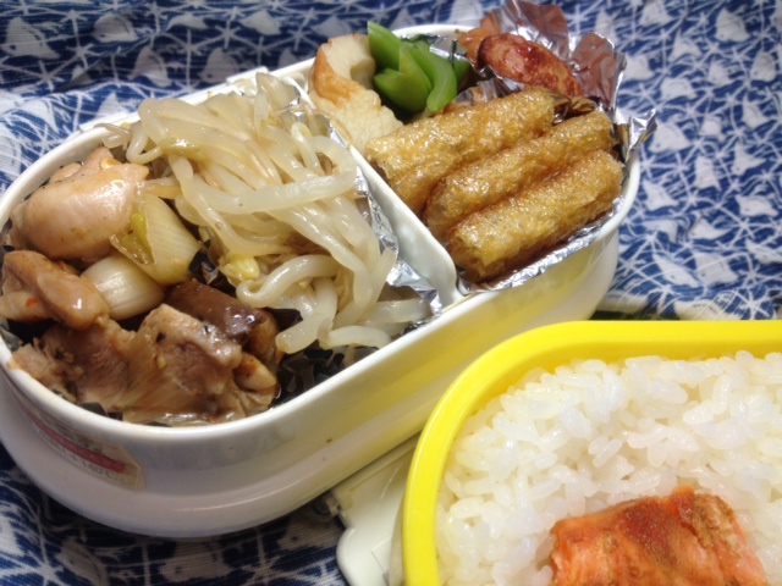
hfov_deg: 52.6
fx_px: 791
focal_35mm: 35
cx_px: 391
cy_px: 293
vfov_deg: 40.7
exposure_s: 1/120
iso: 50
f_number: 2.4
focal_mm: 4.28
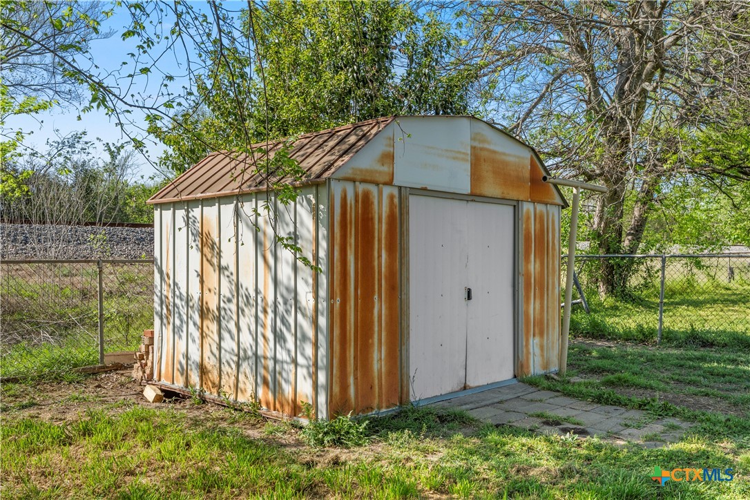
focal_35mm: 31
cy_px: 250
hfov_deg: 60.3
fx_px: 646
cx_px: 375
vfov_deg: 42.3
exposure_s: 1/30
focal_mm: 21
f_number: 9
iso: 250
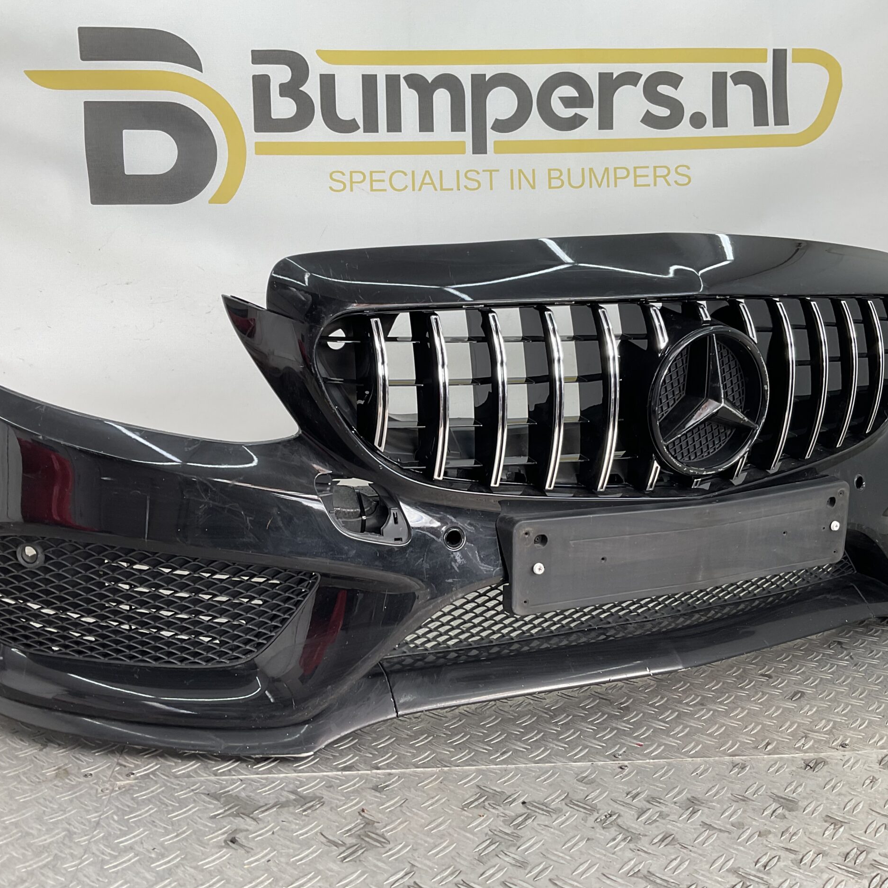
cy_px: 438
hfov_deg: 47.2
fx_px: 1016
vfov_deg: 47.2
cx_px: 421
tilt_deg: -9.5
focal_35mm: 35
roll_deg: -0.4
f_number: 1.8
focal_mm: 3
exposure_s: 1/120
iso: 20
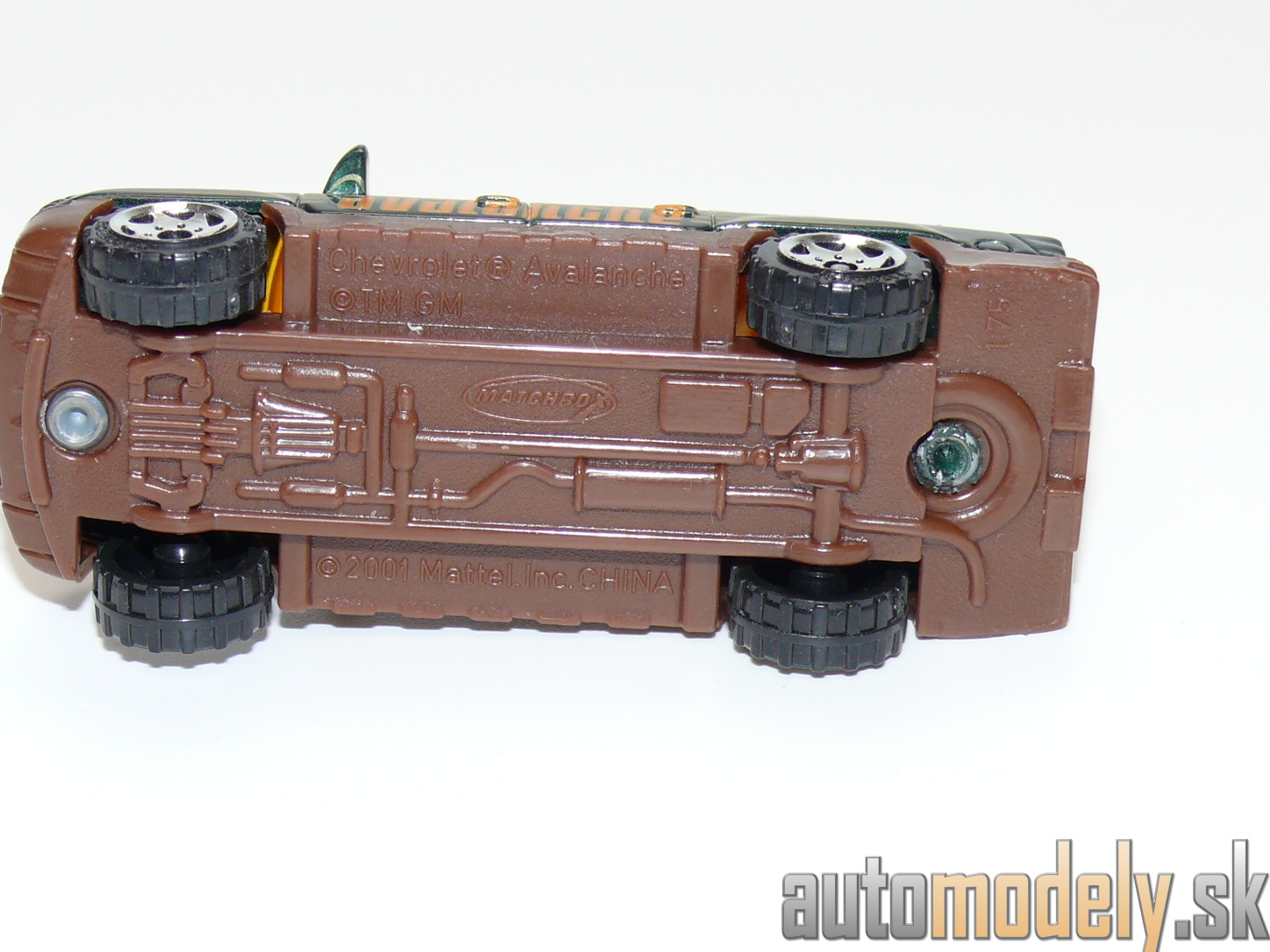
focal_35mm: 105
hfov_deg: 18.7
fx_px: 3852
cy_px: 447
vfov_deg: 14.1
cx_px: 580
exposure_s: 1/30
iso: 100
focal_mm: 12.8
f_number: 4
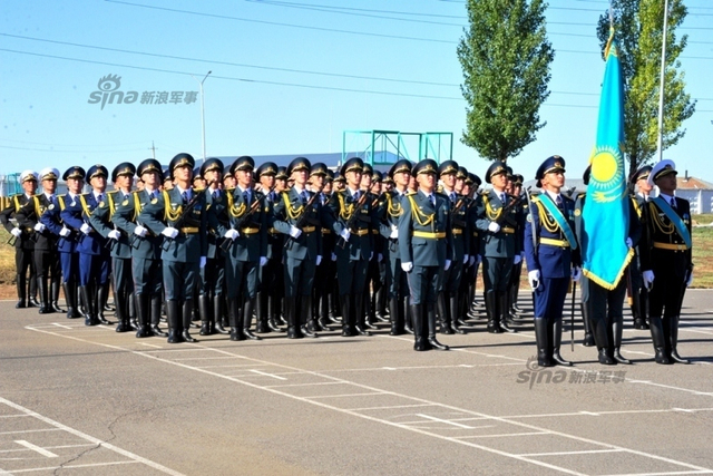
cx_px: 356
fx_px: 1684
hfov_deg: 23.9
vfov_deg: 16.1
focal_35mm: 85
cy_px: 238
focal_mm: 85
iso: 1000
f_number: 13
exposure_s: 1/640
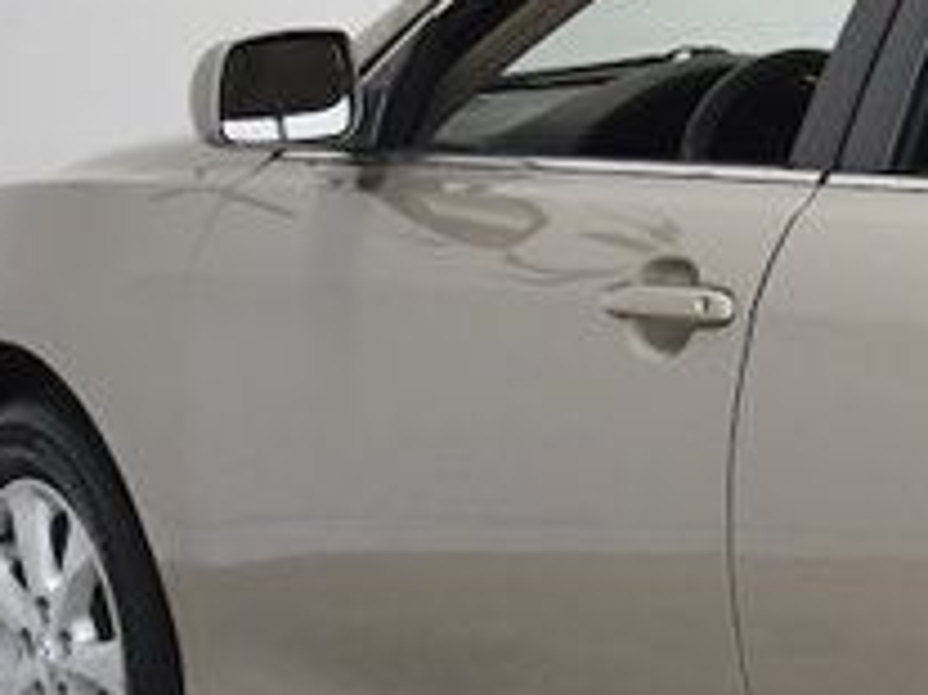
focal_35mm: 162
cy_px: 473
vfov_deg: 9.1
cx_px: 1762
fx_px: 4340
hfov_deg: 11.2
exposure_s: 1/1250
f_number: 4
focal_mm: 23
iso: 1250
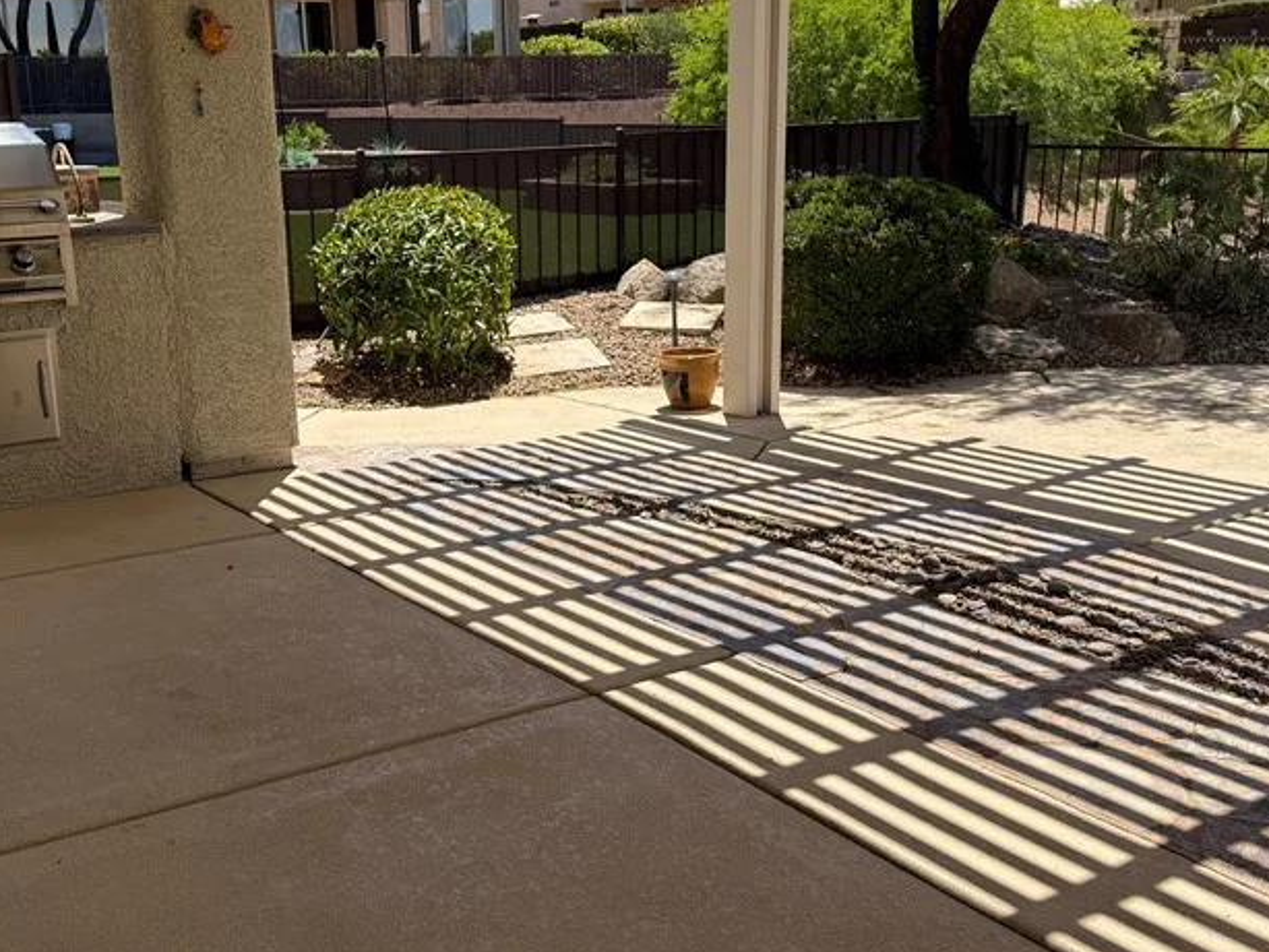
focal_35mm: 40
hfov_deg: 46.6
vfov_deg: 36.0
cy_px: 446
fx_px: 1467
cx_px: 523
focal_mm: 6.76
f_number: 1.78
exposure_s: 1/3584
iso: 80
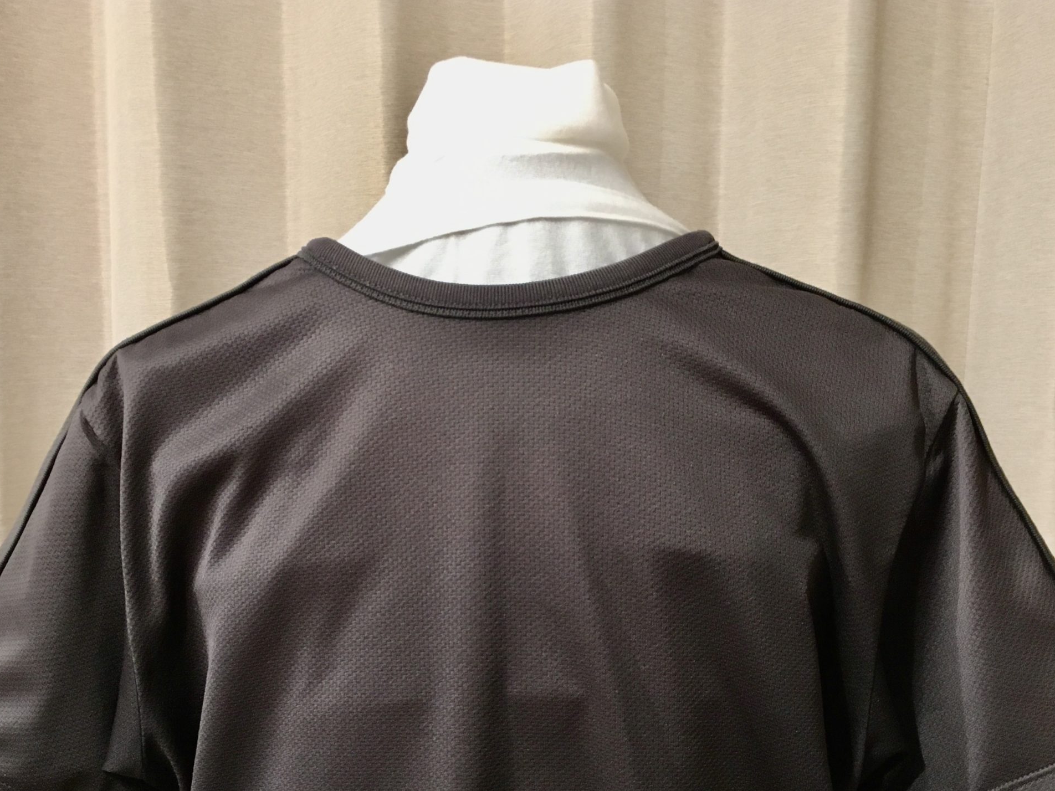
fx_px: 1189
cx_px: 517
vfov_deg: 36.6
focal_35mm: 39
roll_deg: +1.0
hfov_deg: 47.9
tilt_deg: -12.4
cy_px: 494
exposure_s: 1/20
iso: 200
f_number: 2.2
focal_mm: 4.15
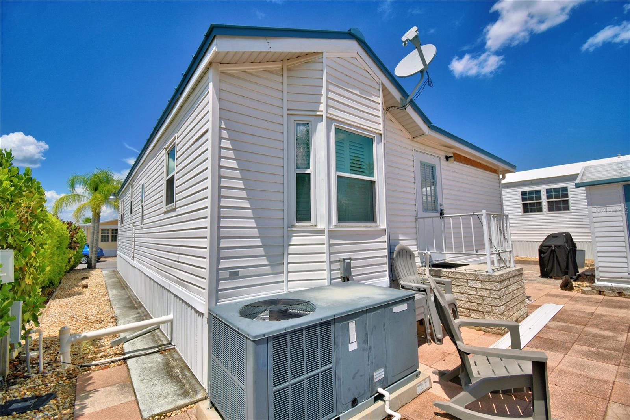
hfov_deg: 100.4
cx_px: 315
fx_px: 262
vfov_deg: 77.3
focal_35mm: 15
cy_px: 210
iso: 100
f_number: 4.5
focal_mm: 10
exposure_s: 1/2500
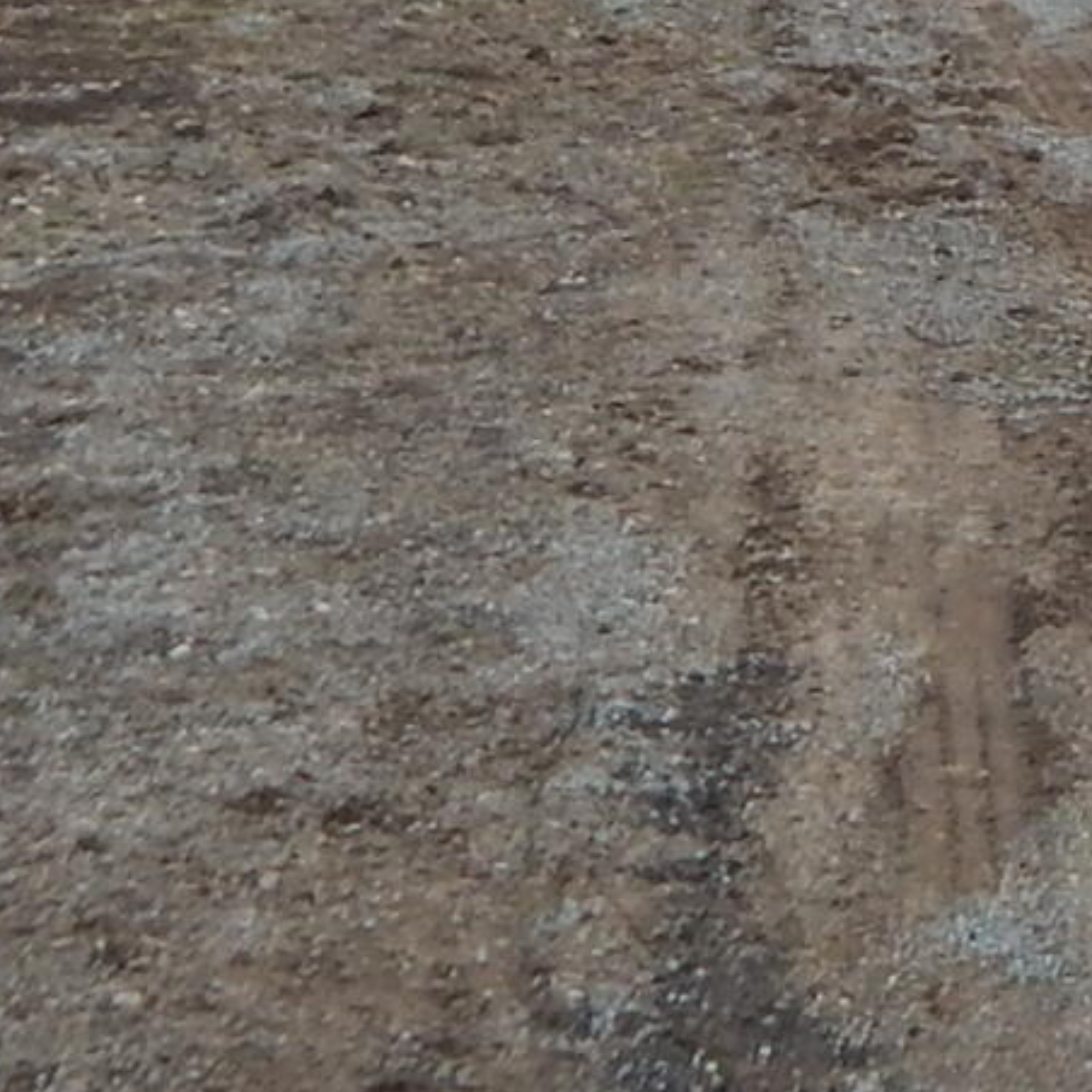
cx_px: 2128
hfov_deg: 9.1
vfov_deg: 9.2
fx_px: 6496
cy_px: -790
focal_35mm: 182
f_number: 3.2
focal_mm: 5.6
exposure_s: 1/125
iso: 125
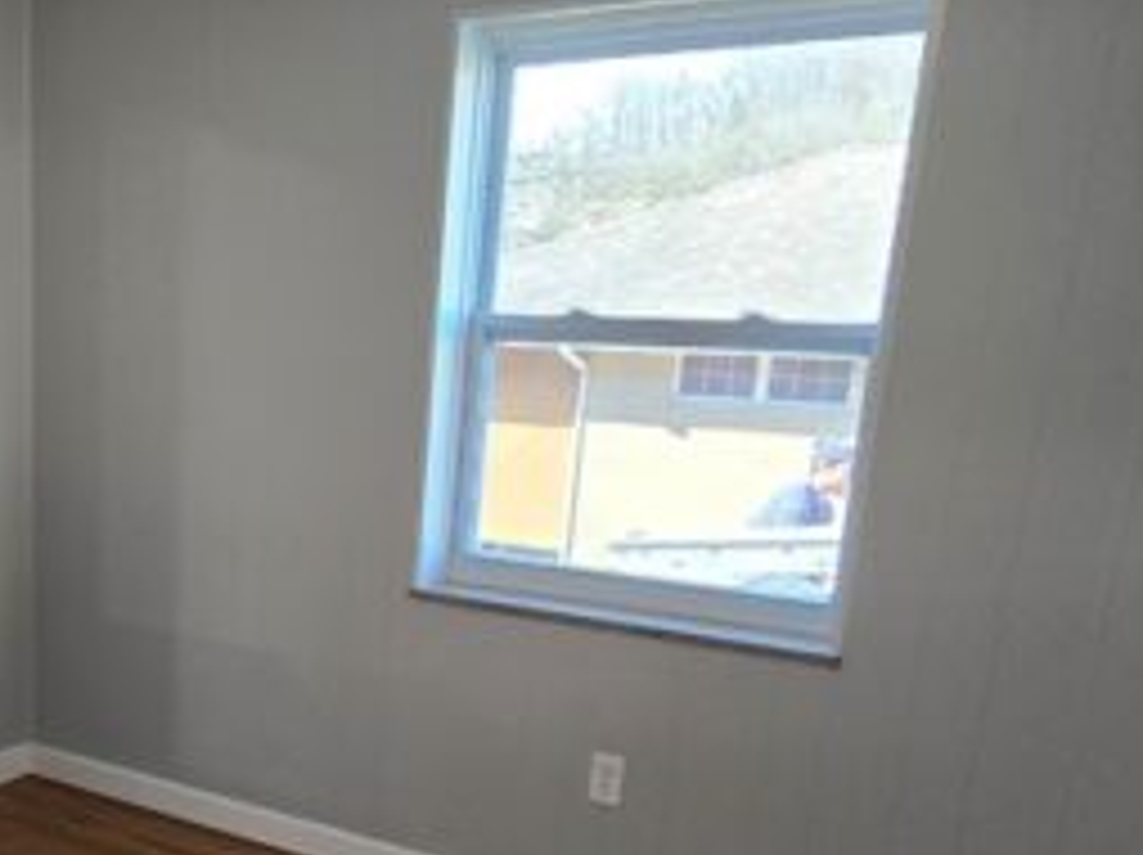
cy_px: 698
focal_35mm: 41
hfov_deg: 39.8
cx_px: -22
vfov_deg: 33.9
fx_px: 1353
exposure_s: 1/60
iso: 80
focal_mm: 2.2
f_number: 2.2
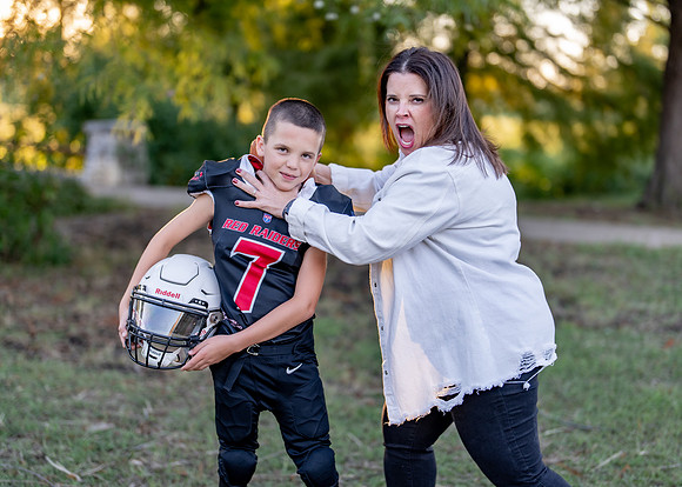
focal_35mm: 62
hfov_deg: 31.9
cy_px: 258
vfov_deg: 23.1
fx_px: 1191
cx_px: 343
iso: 100
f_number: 1.2
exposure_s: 1/400
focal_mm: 50
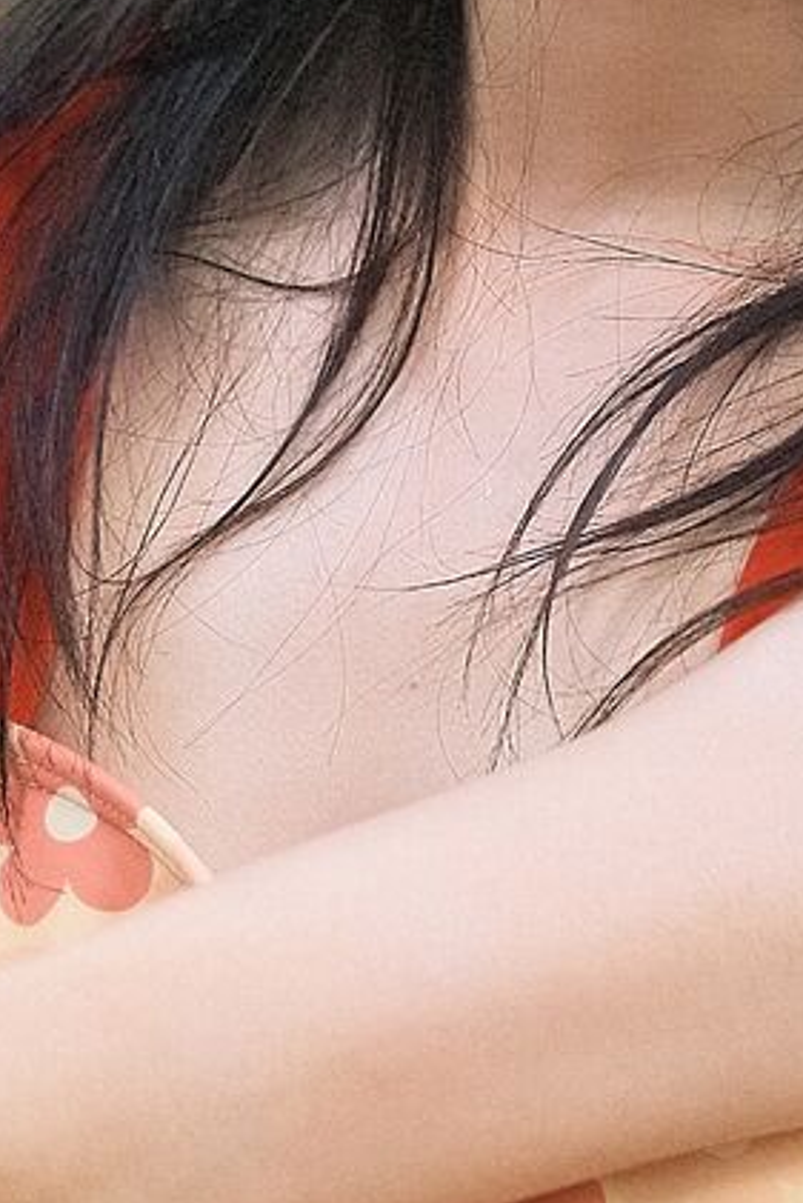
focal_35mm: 355
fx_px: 11867
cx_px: 537
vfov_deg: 5.8
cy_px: -354
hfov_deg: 3.9
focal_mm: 55
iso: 800
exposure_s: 1/250
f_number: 2.8
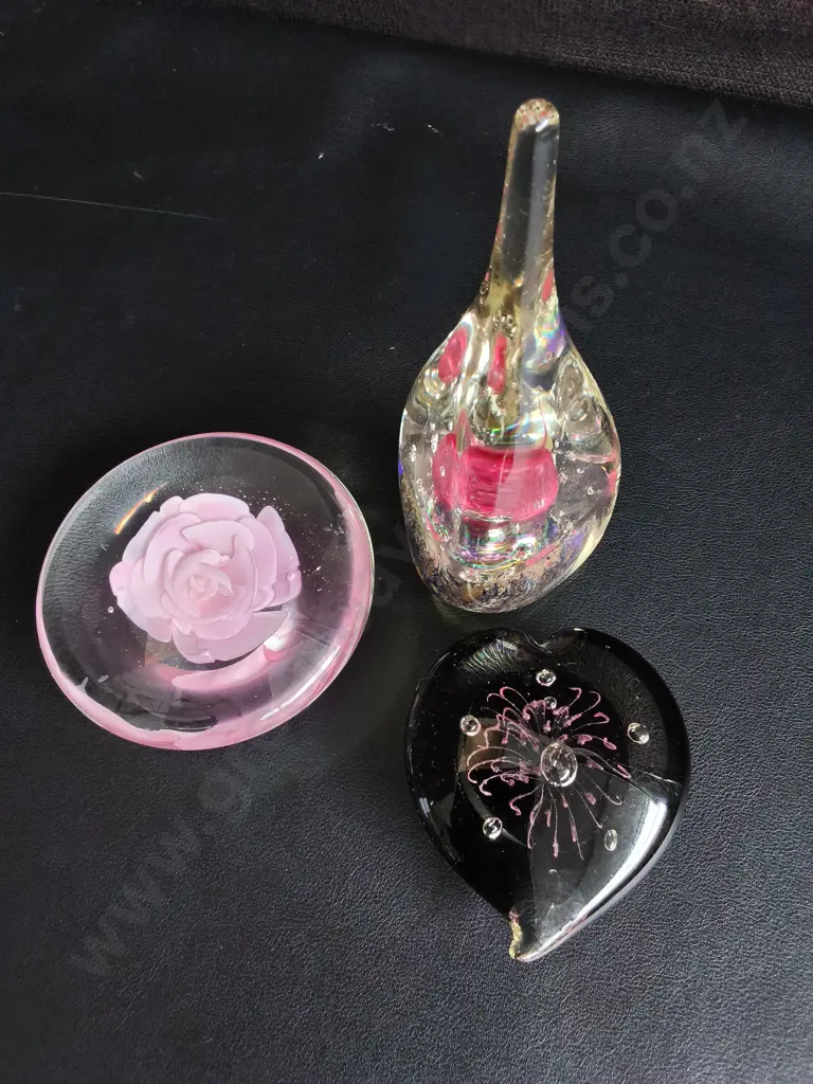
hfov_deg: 51.4
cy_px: 542
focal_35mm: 27
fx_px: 846
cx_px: 406
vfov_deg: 65.3
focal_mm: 2.87
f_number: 2
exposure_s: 1/100
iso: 200
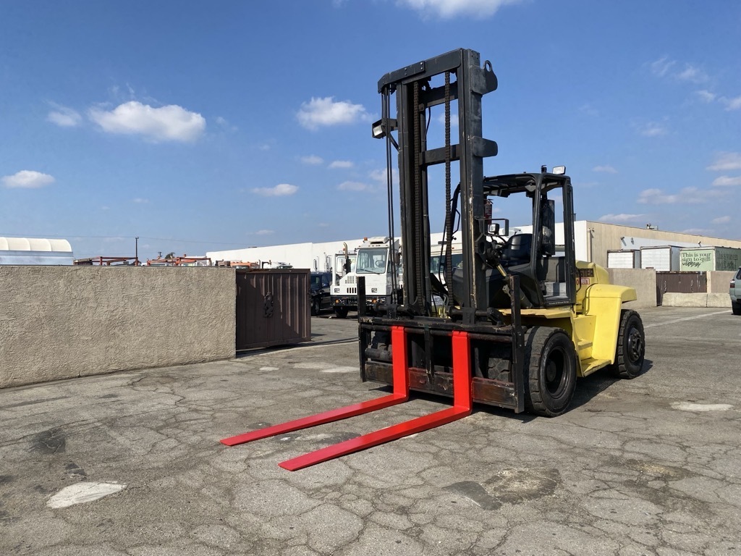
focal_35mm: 26
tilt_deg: -0.3
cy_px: 278
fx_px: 557
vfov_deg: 53.1
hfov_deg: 67.3
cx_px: 370
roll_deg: -0.7
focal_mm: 4.25
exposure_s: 1/3497
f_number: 1.8
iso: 32
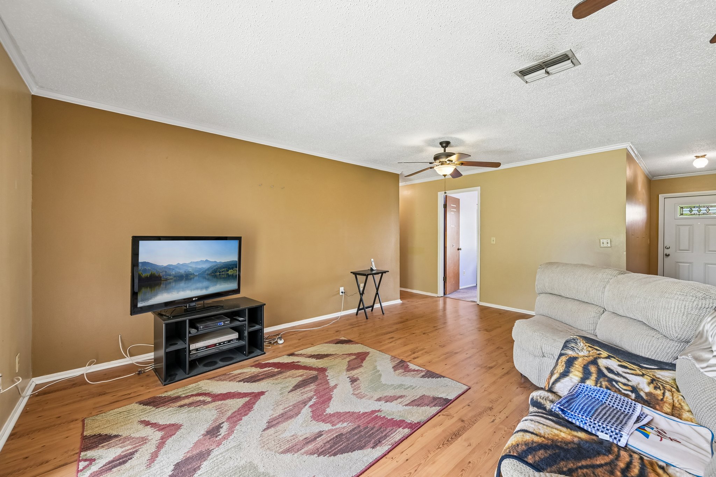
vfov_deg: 81.2
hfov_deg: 104.3
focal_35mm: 14
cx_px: 358
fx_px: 278
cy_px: 238
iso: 400
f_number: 8
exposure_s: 1/10
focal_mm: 14
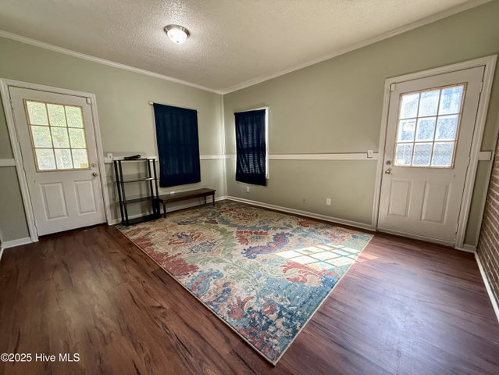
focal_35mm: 14
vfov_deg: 85.7
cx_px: 250
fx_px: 202
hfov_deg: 102.0
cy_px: 188
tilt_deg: -8.9
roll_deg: +0.7
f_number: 2.2
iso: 400
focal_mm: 2.22
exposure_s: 1/87
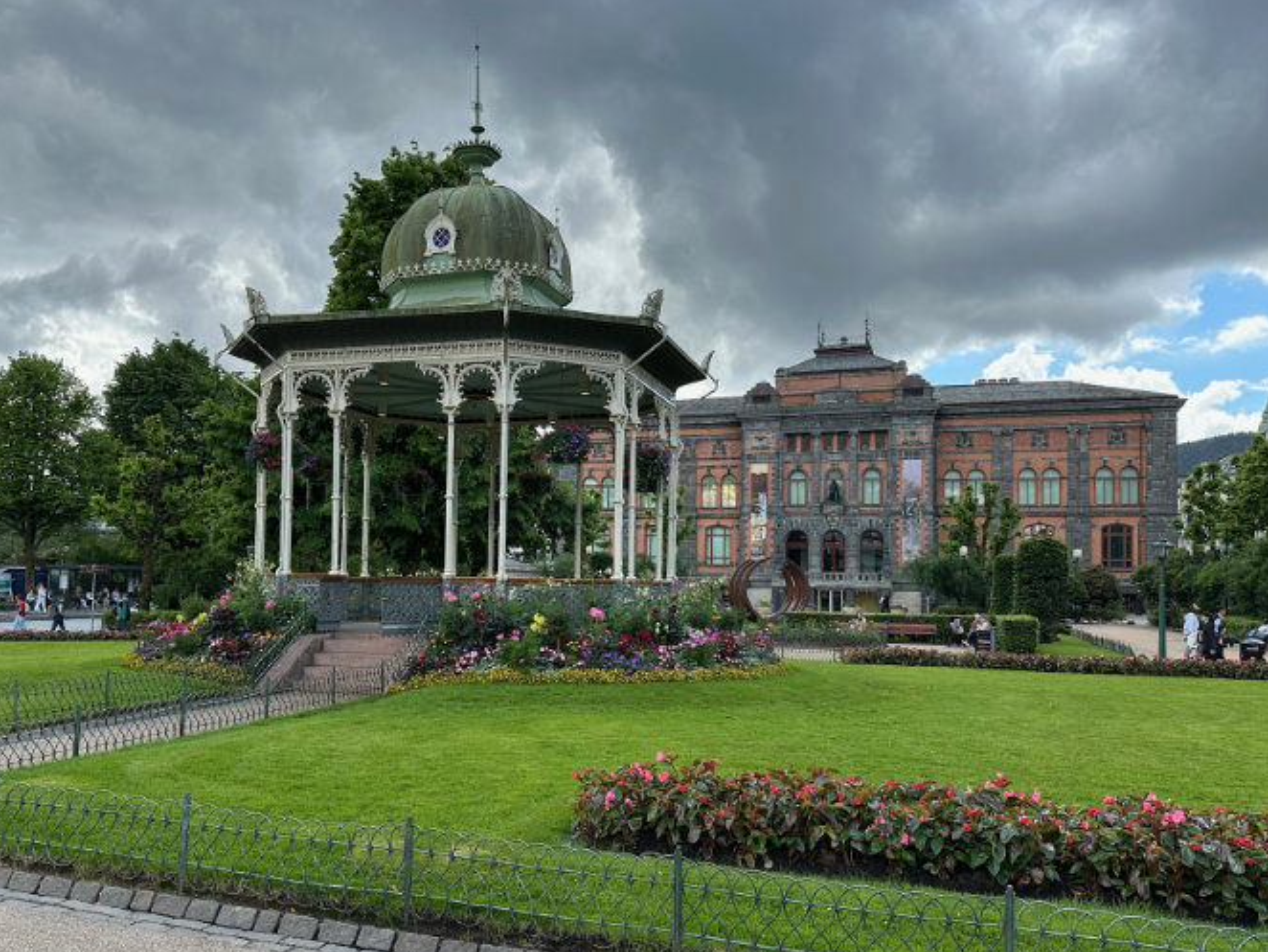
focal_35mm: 29
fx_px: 1063
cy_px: 540
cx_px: 542
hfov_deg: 61.4
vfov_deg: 48.1
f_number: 1.8
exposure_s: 1/1949
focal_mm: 6.9
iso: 80
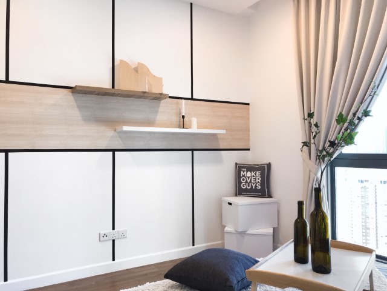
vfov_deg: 49.7
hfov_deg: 63.4
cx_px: 194
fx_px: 313
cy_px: 146
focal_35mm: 28
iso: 32
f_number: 1.8
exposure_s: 1/50
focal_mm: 3.99
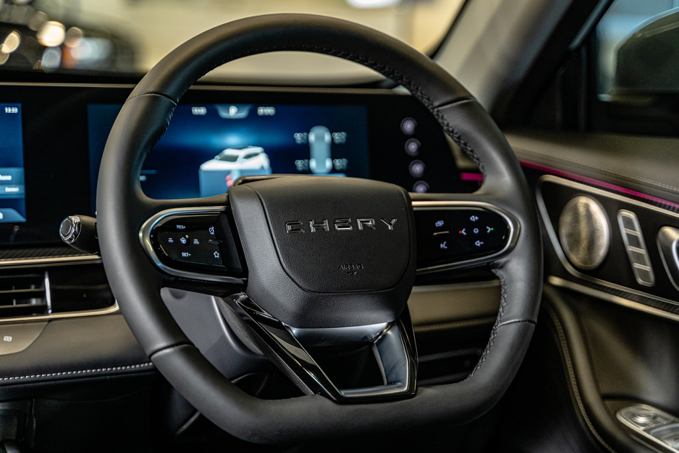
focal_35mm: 62
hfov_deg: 32.4
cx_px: 340
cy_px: 226
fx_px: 1169
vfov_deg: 21.9
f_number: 2.8
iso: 1600
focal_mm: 62
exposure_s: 1/125
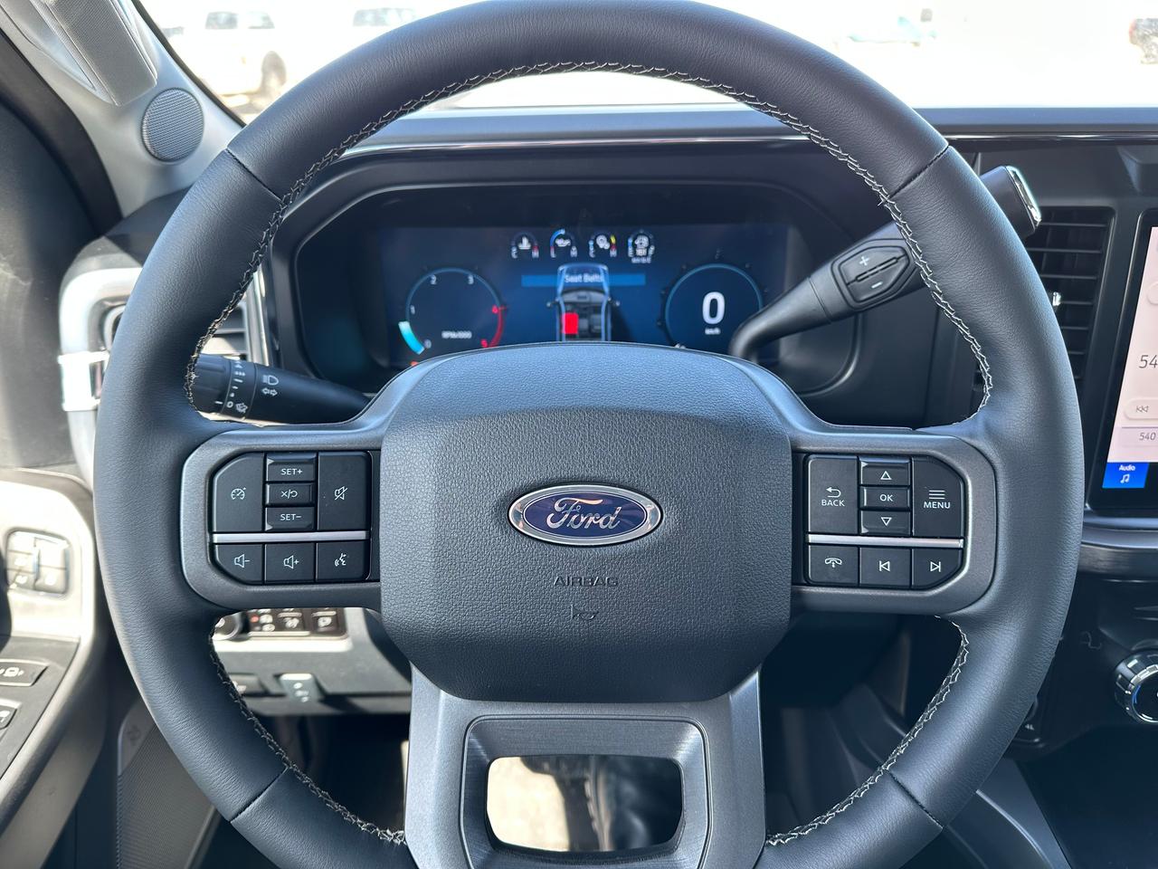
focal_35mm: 24
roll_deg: +0.4
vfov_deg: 56.8
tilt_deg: -25.2
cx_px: 579
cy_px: 434
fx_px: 803
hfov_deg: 71.6
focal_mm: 6.86
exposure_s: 1/121
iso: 100
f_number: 1.78
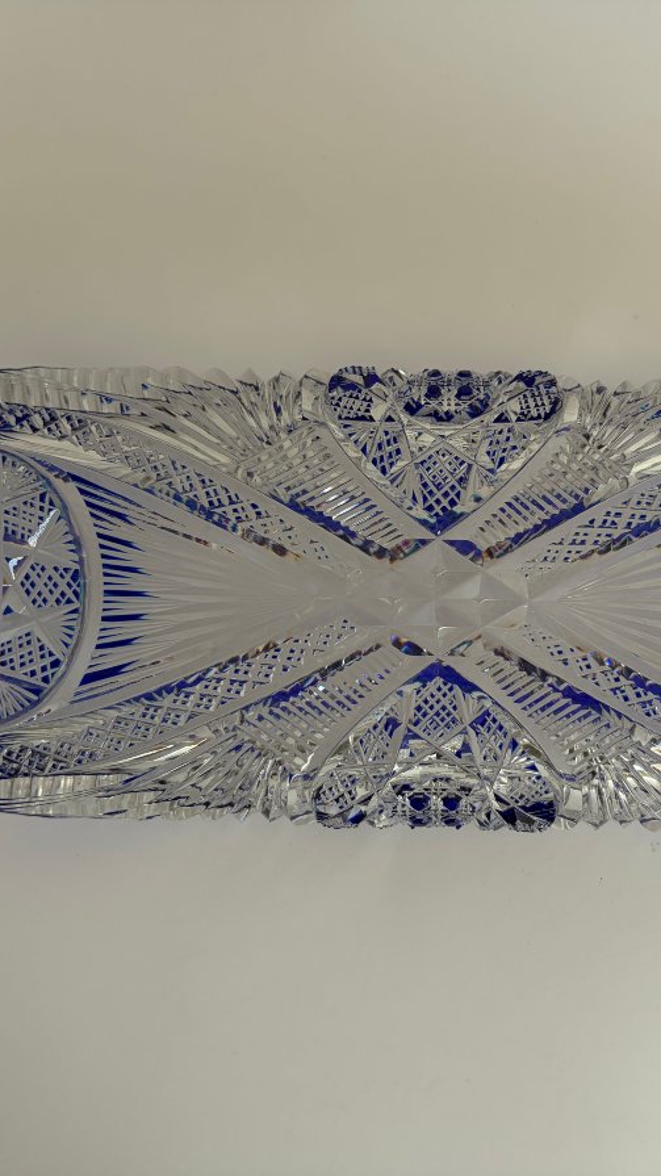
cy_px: 586
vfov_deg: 52.8
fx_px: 1185
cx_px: 440
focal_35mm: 38
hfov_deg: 30.9
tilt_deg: -88.1
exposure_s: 1/348
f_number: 1.6
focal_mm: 5.96
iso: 50
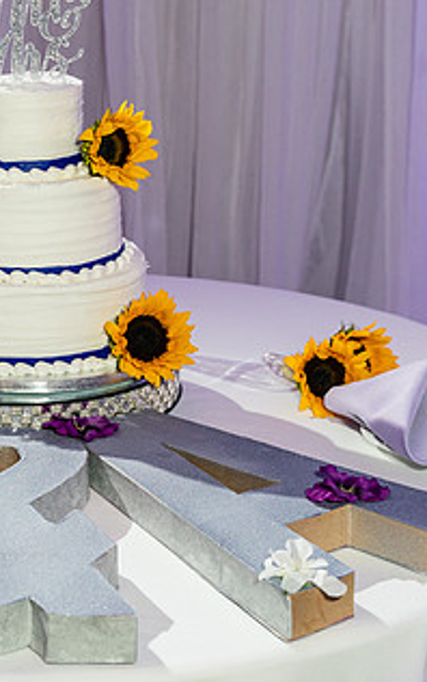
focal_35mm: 82
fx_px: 1524
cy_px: 250
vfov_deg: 25.1
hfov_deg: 15.6
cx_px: -13
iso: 400
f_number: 4.5
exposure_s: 1/125
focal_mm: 36
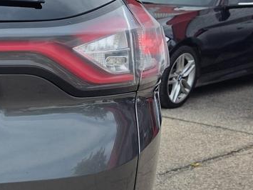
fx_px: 606
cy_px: 149
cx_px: -175
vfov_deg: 17.6
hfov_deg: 19.1
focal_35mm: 83
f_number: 1.7
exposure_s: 1/3436
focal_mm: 6.3
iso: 80
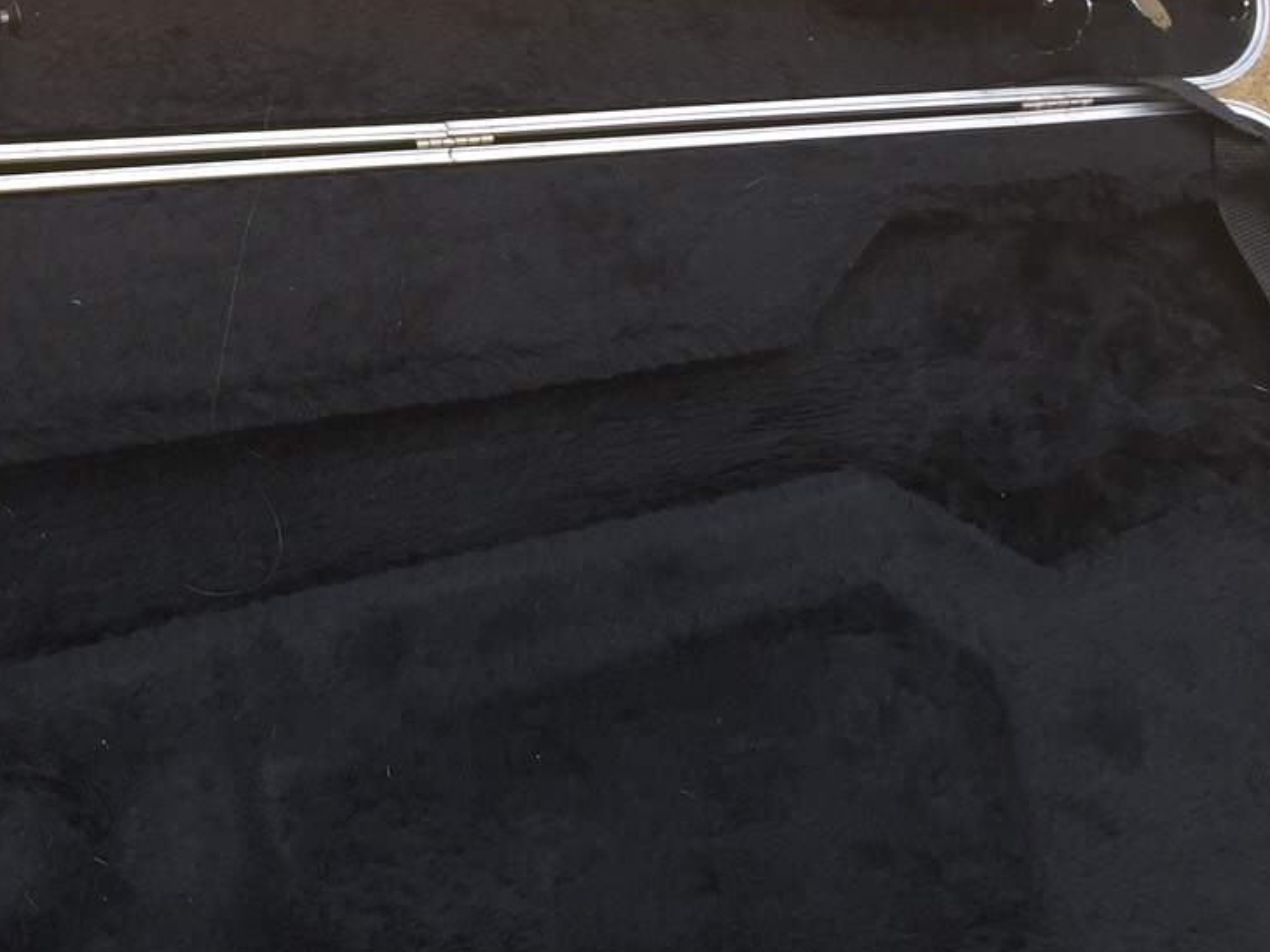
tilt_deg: -64.2
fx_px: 2385
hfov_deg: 28.1
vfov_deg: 21.5
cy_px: -65
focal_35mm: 65
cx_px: 10
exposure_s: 1/670
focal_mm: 4.15
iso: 32
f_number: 2.2
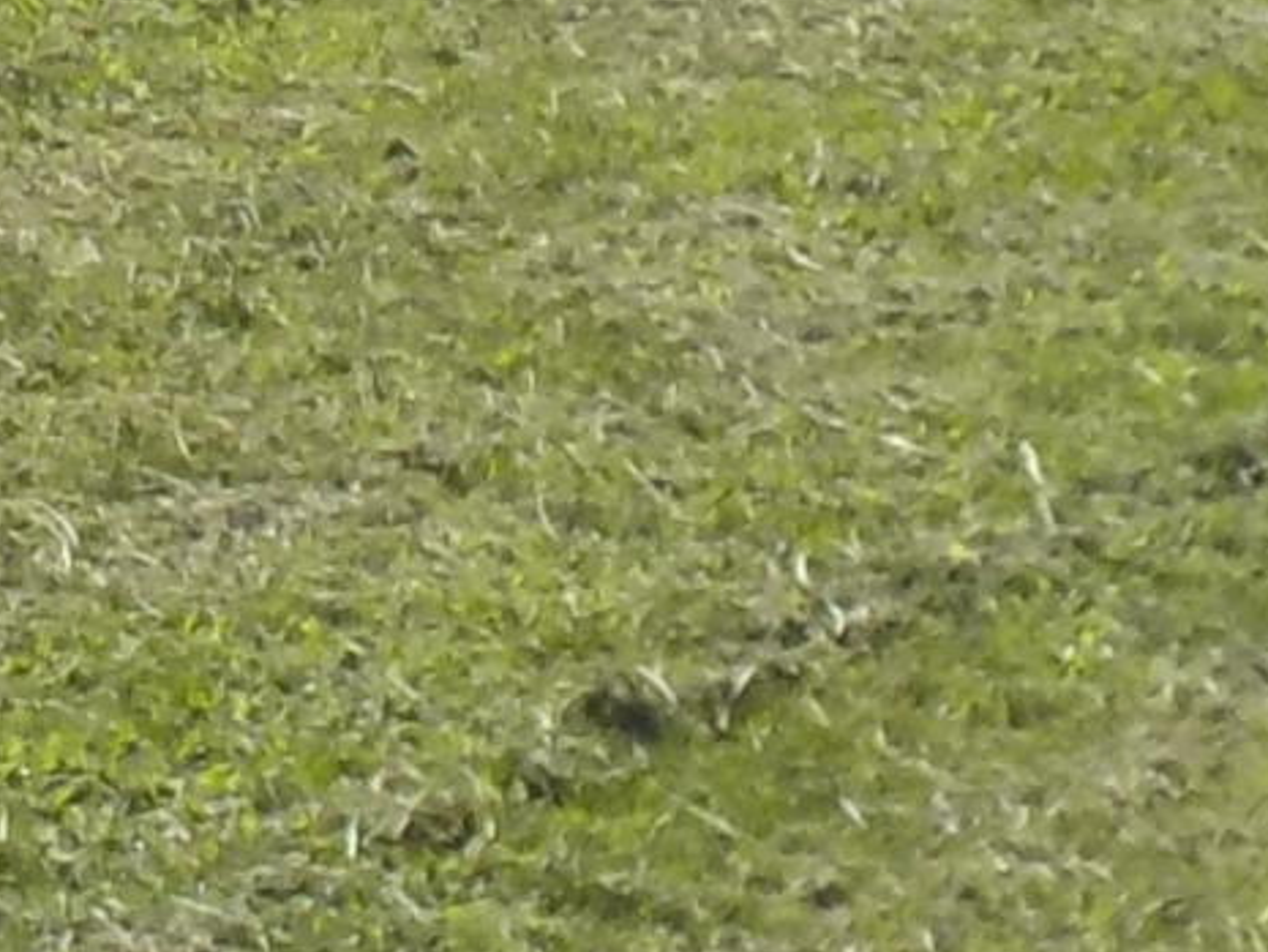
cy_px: -1798
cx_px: -600
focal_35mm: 245
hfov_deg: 7.9
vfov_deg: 5.7
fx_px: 8977
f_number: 3.7
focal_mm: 5.2
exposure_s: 1/800
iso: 125
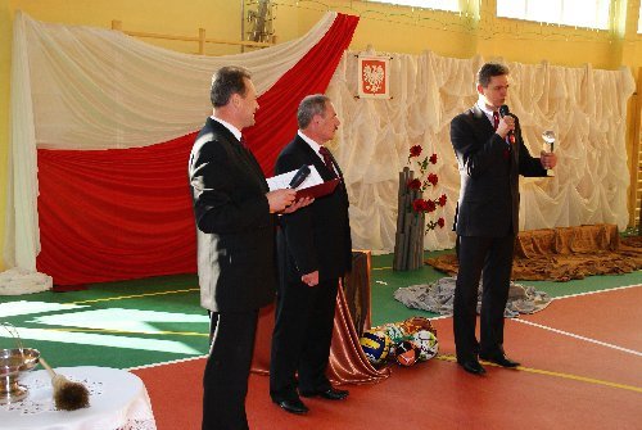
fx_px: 750
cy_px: 215
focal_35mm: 42
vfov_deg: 32.0
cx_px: 321
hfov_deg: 46.3
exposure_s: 1/100
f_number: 5.6
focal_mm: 28
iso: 400
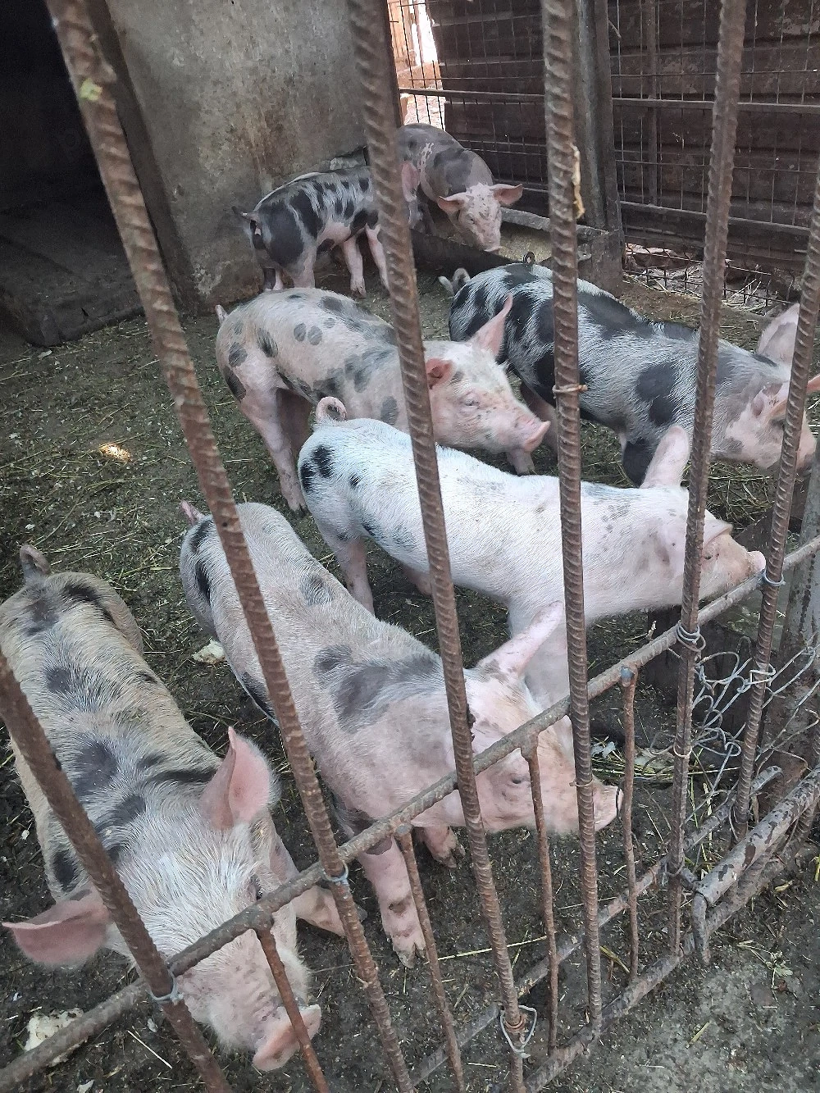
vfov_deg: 65.3
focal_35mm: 27
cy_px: 546
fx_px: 853
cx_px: 410
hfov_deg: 51.4
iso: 500
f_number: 1.8
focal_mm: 4
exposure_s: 1/100
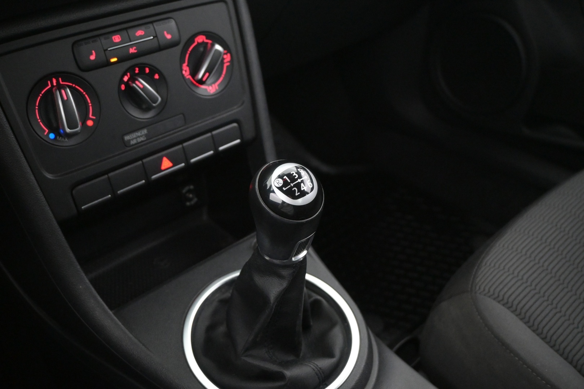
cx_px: 292
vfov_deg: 39.1
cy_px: 194
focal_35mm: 34
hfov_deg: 56.1
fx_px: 547
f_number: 4
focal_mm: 22.5
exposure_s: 1/40
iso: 5000
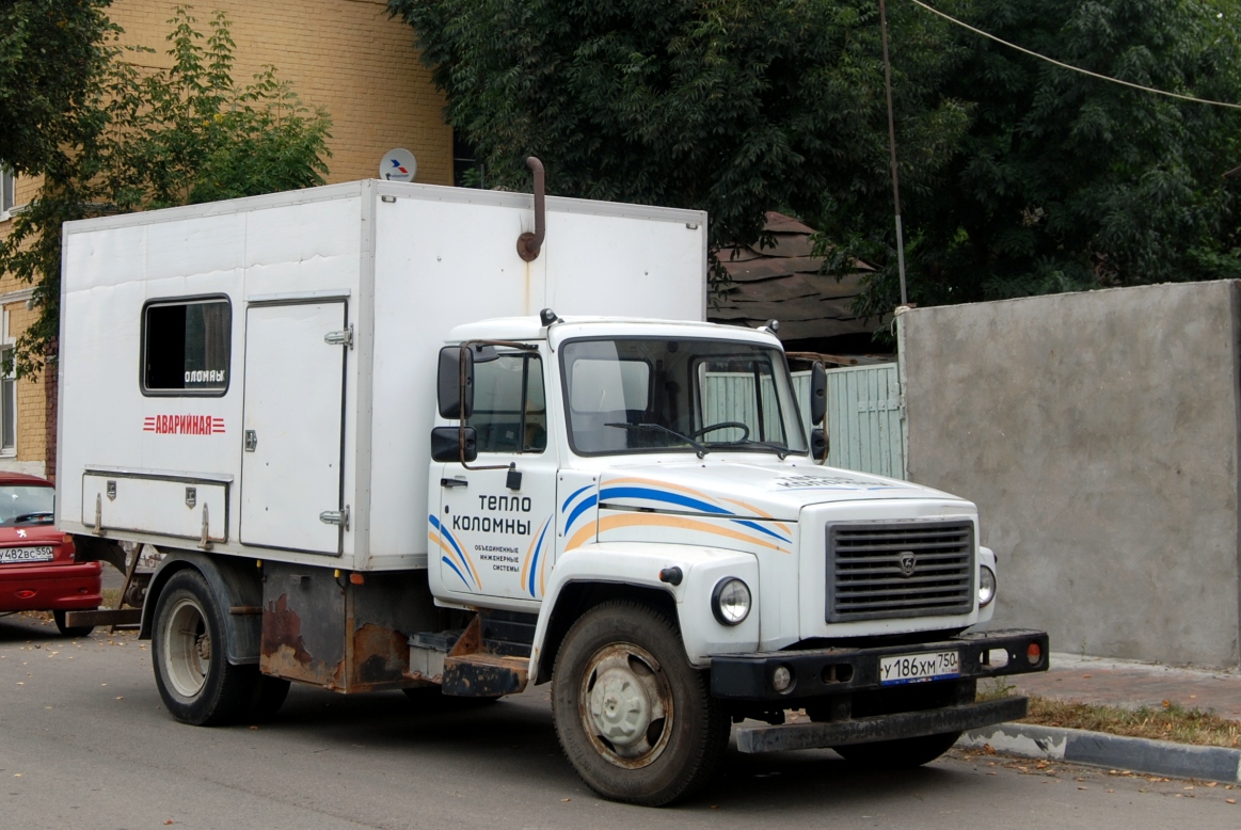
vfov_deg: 36.0
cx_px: 619
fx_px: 1277
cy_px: 408
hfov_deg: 51.8
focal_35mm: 37
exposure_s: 1/125
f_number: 5.6
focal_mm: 24
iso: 100
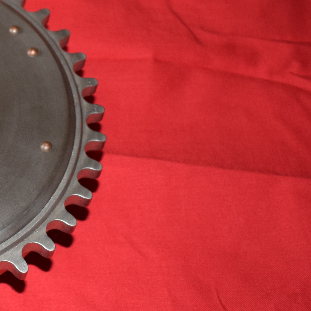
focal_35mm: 98
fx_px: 996
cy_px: 121
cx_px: -86
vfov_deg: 17.7
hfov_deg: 16.8
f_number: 3.8
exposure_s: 1/60
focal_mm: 22
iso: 720
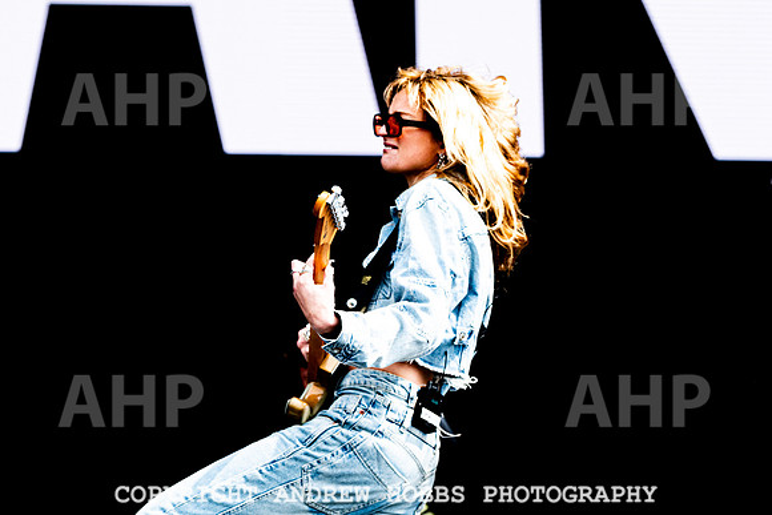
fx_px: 3896
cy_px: 141
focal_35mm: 182
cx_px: 386
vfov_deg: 7.6
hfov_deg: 11.3
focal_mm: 125
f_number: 4.5
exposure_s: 1/2000
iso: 400
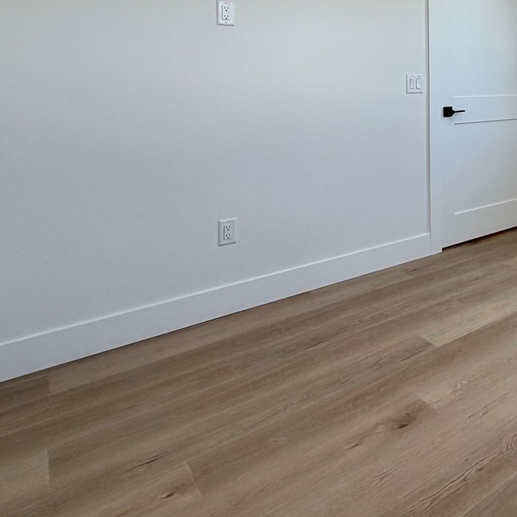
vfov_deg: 49.9
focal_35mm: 30
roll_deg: +0.5
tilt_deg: -0.4
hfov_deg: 45.3
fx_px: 507
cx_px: 522
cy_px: 85
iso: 50
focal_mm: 2.22
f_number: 2.2
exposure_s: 1/214
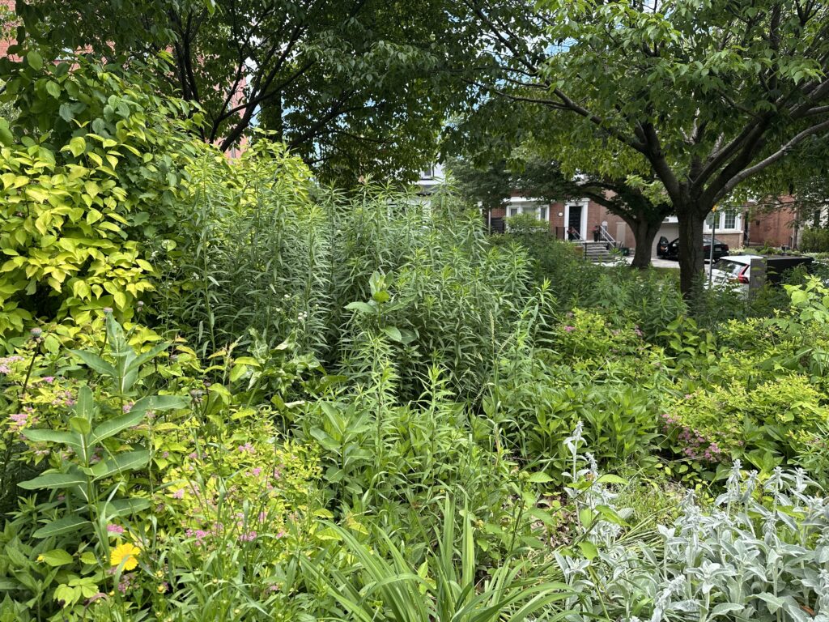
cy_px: 311
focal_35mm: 24
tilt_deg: -8.8
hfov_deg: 71.6
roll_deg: +1.7
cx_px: 414
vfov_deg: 56.8
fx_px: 575
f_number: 1.78
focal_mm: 6.86
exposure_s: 1/816
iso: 80
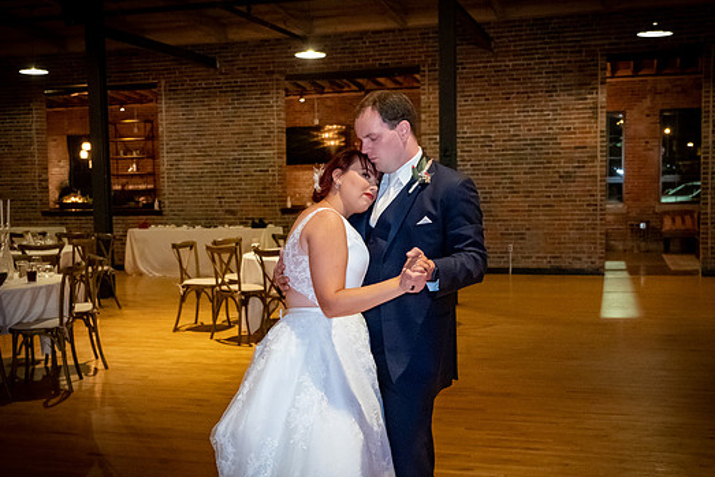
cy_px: 253
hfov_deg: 48.4
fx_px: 795
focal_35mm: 40
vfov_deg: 33.4
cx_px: 347
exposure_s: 1/125
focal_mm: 22.3
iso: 8000
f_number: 3.2
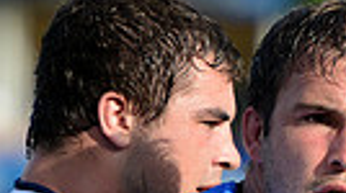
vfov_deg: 1.0
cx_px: 328
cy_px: 410
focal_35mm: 1225
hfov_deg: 1.8
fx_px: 11225
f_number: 4
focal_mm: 270
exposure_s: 1/1250
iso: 500
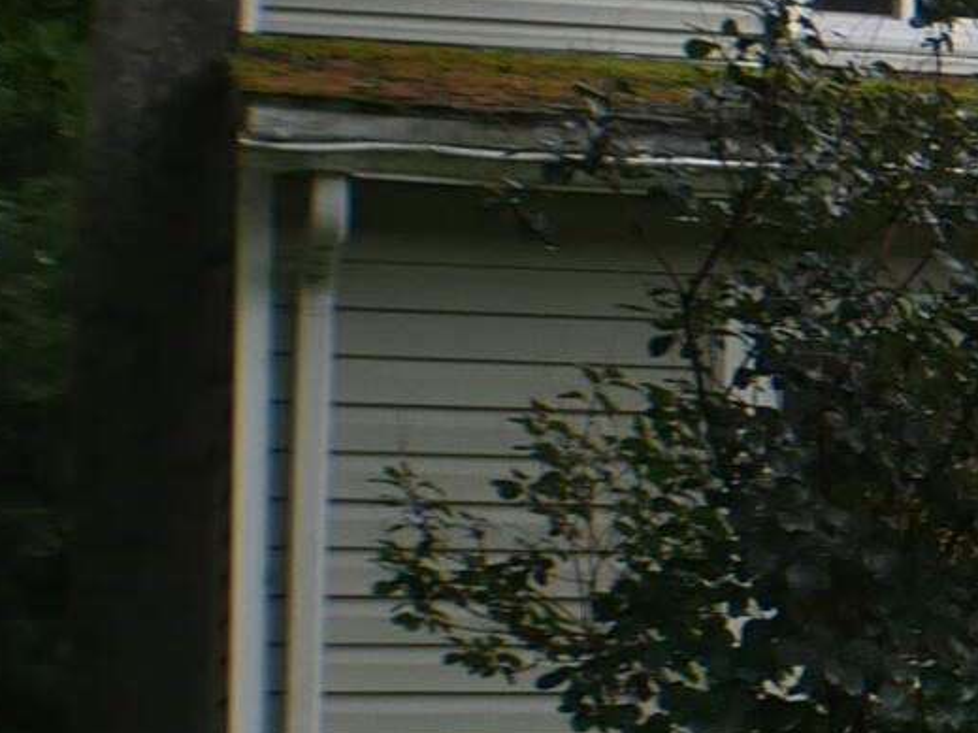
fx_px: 4576
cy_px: 450
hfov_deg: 10.8
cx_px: 2150
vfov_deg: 9.2
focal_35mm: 162
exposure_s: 1/60
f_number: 3.5
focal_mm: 14
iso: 250
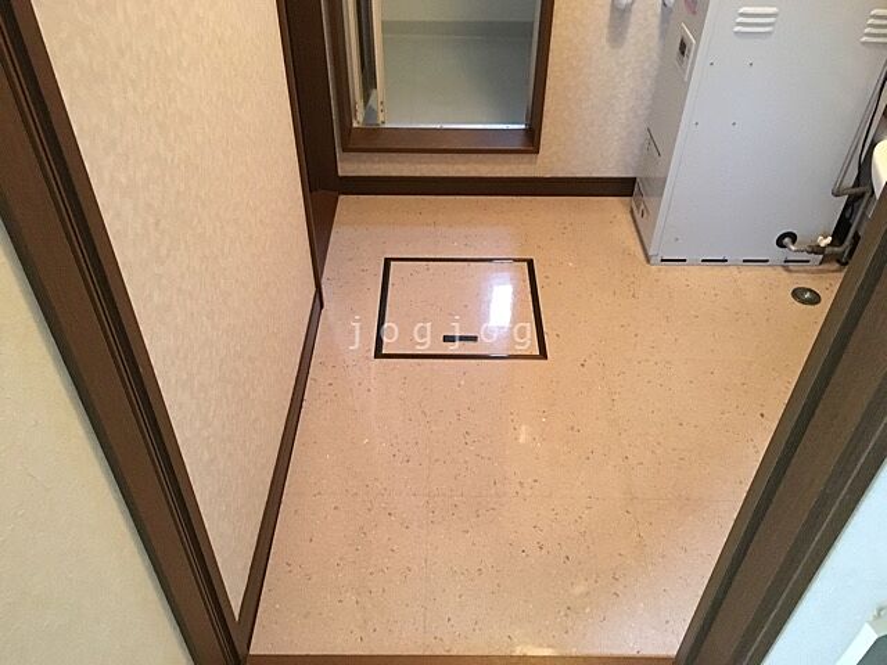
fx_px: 743
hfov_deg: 61.7
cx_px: 444
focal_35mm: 29
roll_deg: +1.6
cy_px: 332
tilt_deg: -40.8
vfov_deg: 48.2
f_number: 2.2
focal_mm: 4.15
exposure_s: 1/15
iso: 320
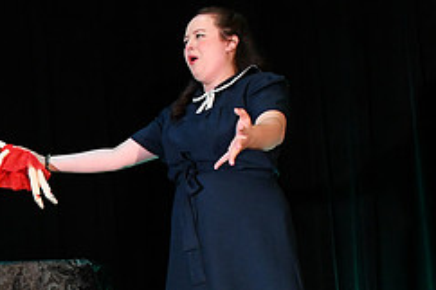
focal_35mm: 72
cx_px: -65
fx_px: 871
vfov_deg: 18.5
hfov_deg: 25.6
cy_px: 276
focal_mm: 20
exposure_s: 1/160
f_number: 5.6
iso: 6400
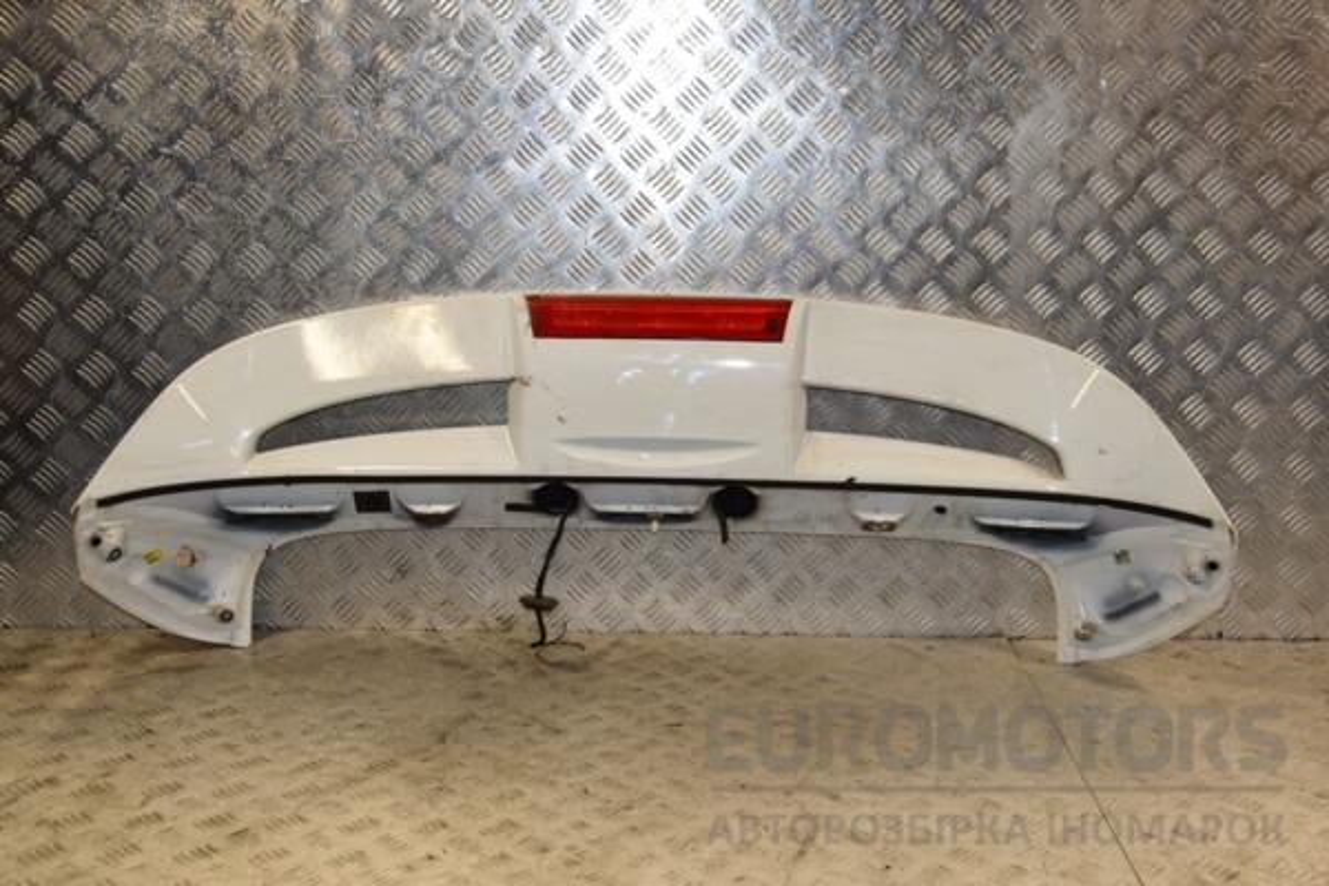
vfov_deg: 29.9
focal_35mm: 45
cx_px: 664
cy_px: 443
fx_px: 1661
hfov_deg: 43.6
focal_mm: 30
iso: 800
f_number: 8
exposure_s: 1/200
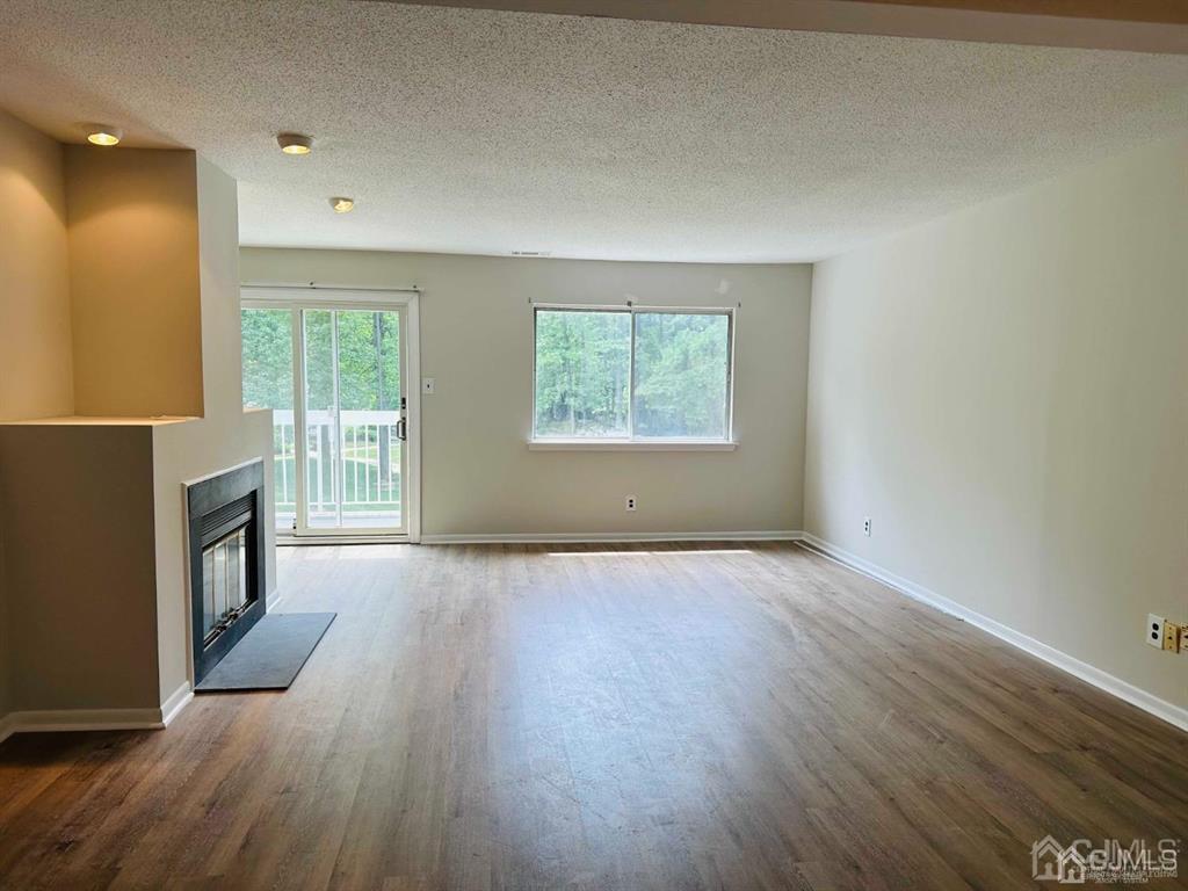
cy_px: 446
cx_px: 594
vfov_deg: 56.8
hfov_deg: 71.6
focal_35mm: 24
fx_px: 824
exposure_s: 1/364
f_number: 1.78
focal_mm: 6.86
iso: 80
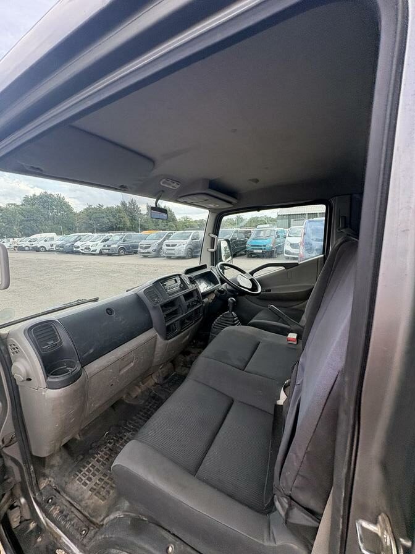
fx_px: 224
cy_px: 277
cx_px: 208
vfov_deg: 102.1
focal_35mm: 14
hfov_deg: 85.7
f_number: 2.2
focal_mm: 2.22
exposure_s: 1/337
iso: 64
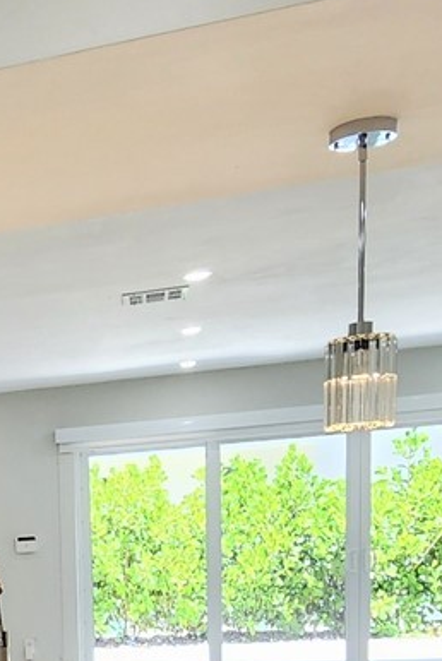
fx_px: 1029
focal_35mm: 56
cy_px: 699
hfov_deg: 20.4
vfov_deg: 32.1
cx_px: -240
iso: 80
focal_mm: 2.2
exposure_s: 1/60
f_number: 2.2
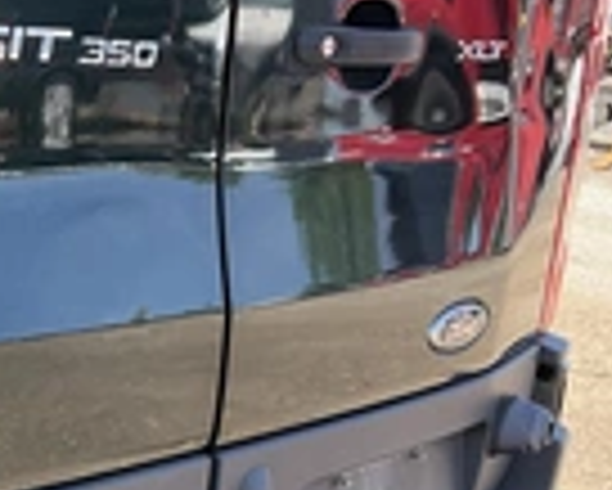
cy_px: 584
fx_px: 1504
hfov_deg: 22.5
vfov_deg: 17.7
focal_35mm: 83
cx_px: 76
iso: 25
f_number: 1.8
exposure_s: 1/314
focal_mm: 3
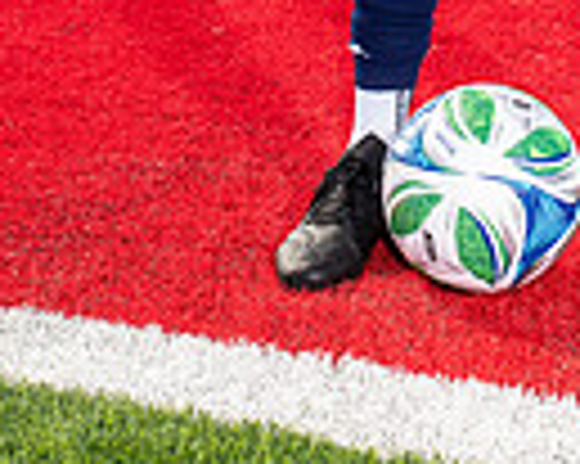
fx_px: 2024
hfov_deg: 16.0
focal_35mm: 118
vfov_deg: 11.4
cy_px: -536
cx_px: 562
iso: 100
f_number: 6.3
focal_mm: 36
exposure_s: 1/400
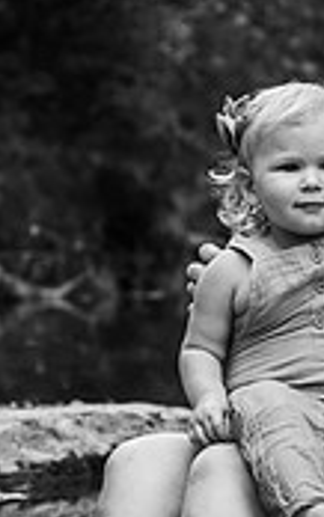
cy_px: 293
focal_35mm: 153
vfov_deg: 13.7
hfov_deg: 8.5
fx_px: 2158
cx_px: 306
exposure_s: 1/1600
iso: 500
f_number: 2.8
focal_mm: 45
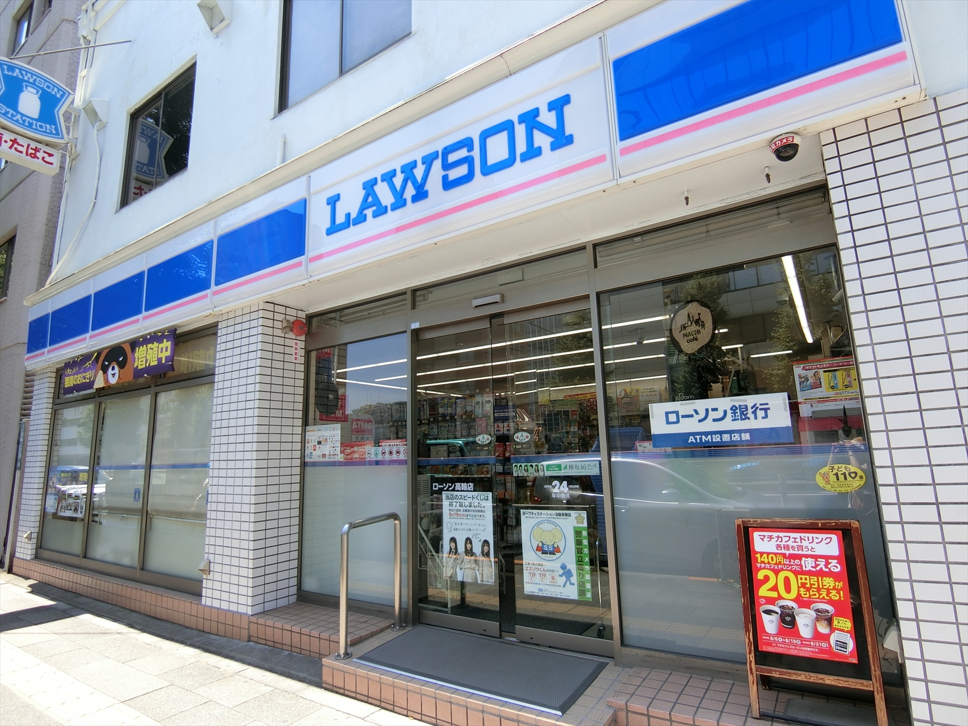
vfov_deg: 68.7
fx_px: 531
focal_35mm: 19
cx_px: 484
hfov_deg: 84.7
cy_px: 363
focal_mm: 4.06
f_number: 2.7
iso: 80
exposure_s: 1/400
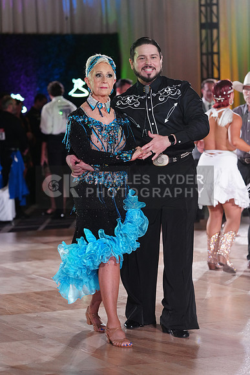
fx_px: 1145
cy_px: 188
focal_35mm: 110
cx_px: 125
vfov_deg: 18.6
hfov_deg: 12.5
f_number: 4
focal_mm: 110
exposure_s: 1/400
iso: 2500
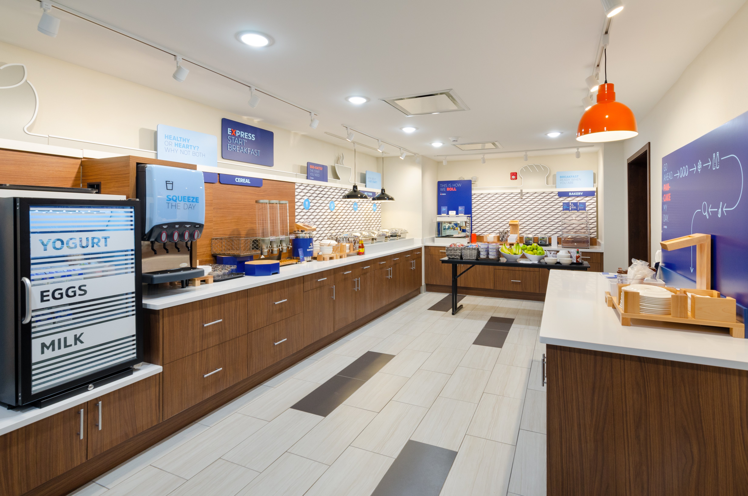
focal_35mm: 16
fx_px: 342
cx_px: 374
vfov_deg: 71.8
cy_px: 248
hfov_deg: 95.1
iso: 200
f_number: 7.1
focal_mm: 11
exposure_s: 1.3
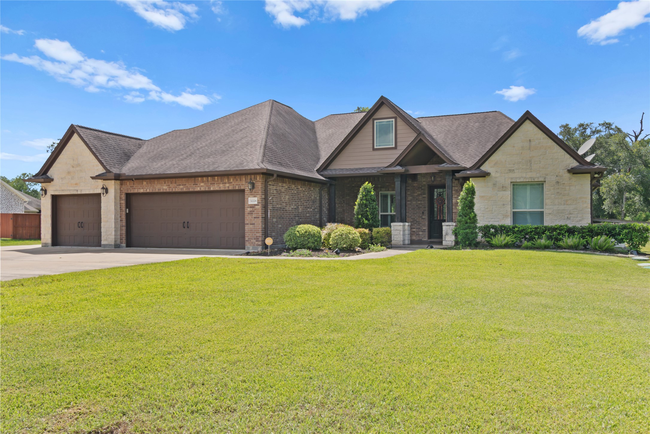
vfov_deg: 43.6
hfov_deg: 61.9
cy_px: 217
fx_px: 542
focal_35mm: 30
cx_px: 325
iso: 100
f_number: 16
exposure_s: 1/25
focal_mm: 20
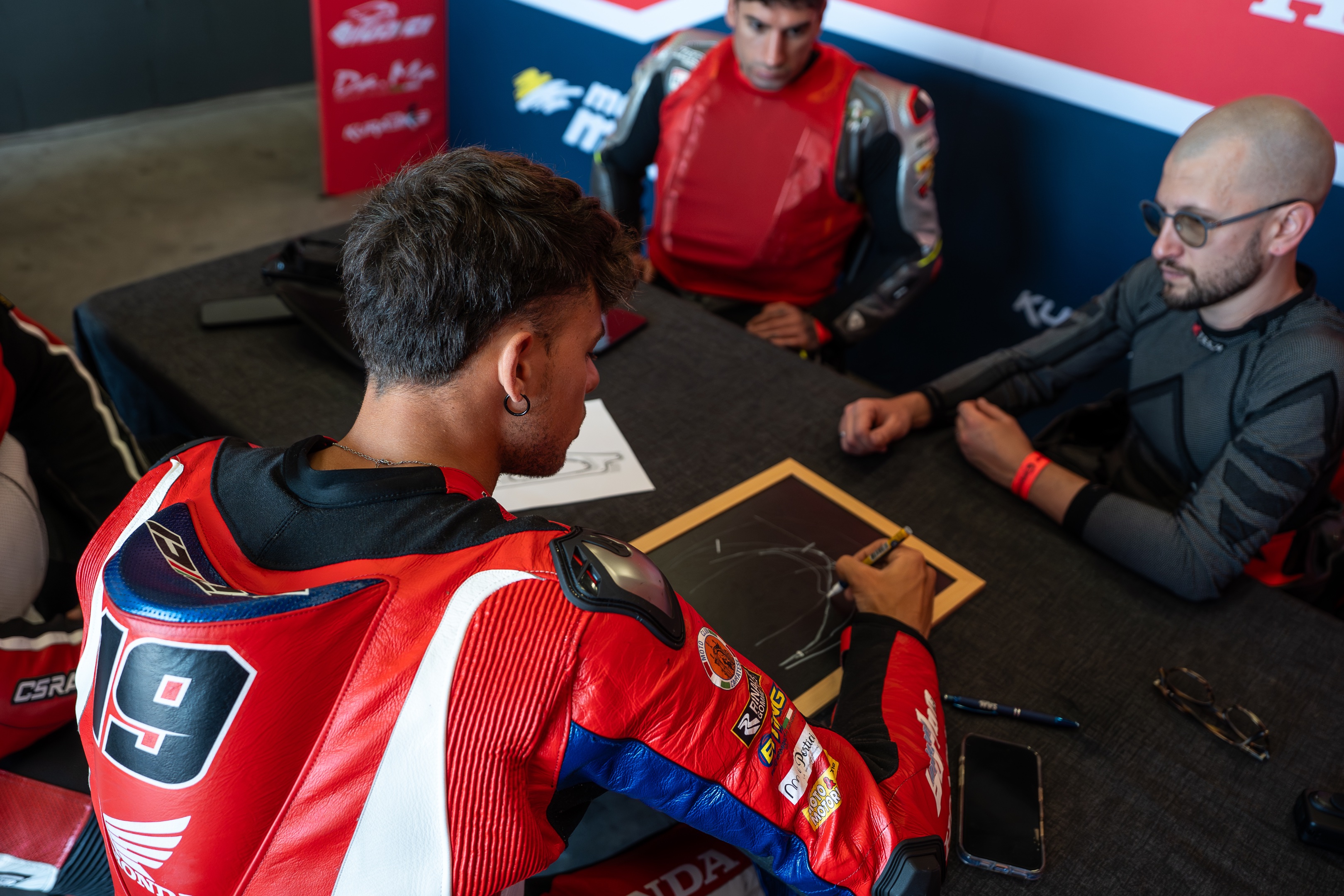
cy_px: 448
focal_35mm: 30
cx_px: 672
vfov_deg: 43.6
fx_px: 1120
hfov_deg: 61.9
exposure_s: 1/800
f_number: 2
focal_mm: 20
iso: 500
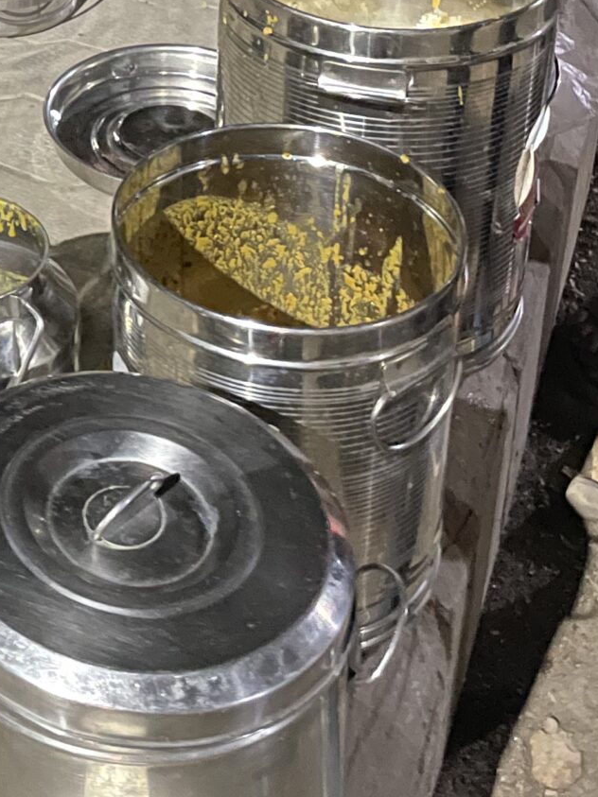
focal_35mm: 79
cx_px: -240
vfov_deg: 23.6
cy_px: -20
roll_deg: +7.9
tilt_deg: -29.3
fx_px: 1820
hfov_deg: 17.2
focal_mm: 4.2
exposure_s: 1/20
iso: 800
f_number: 1.6
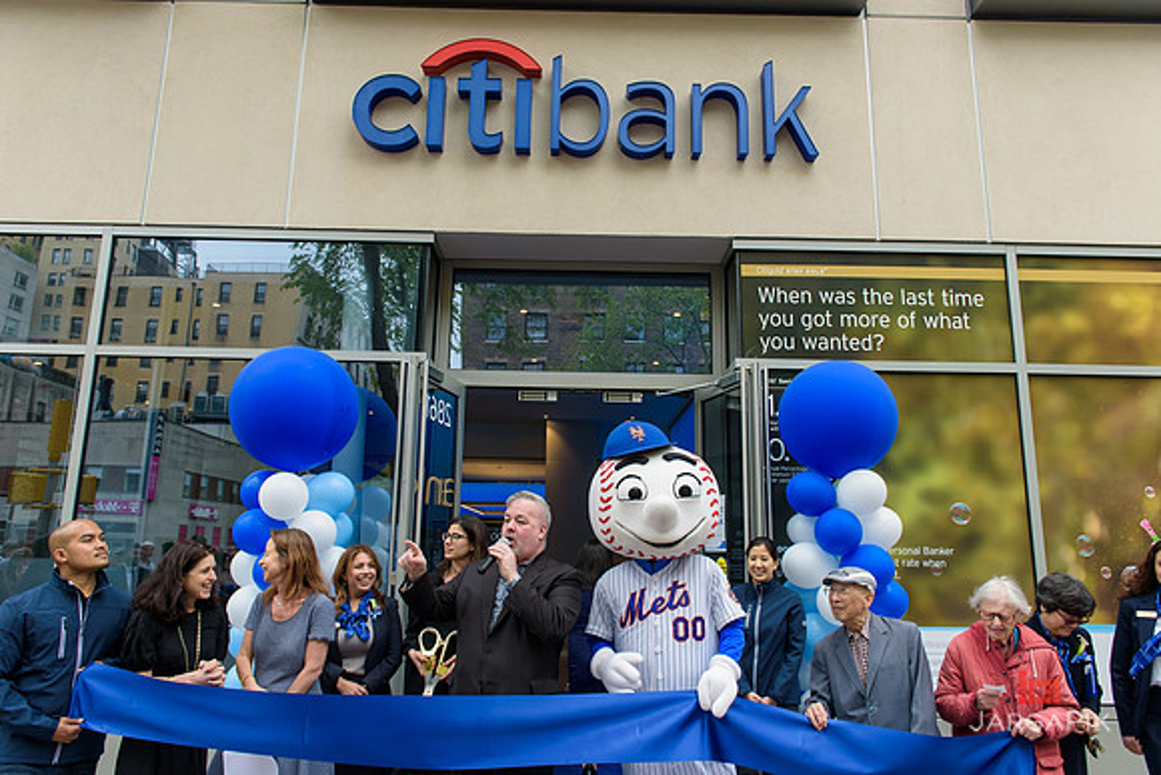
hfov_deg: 73.7
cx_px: 580
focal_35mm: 24
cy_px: 388
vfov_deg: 53.2
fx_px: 774
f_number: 5
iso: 200
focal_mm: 24
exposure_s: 1/250
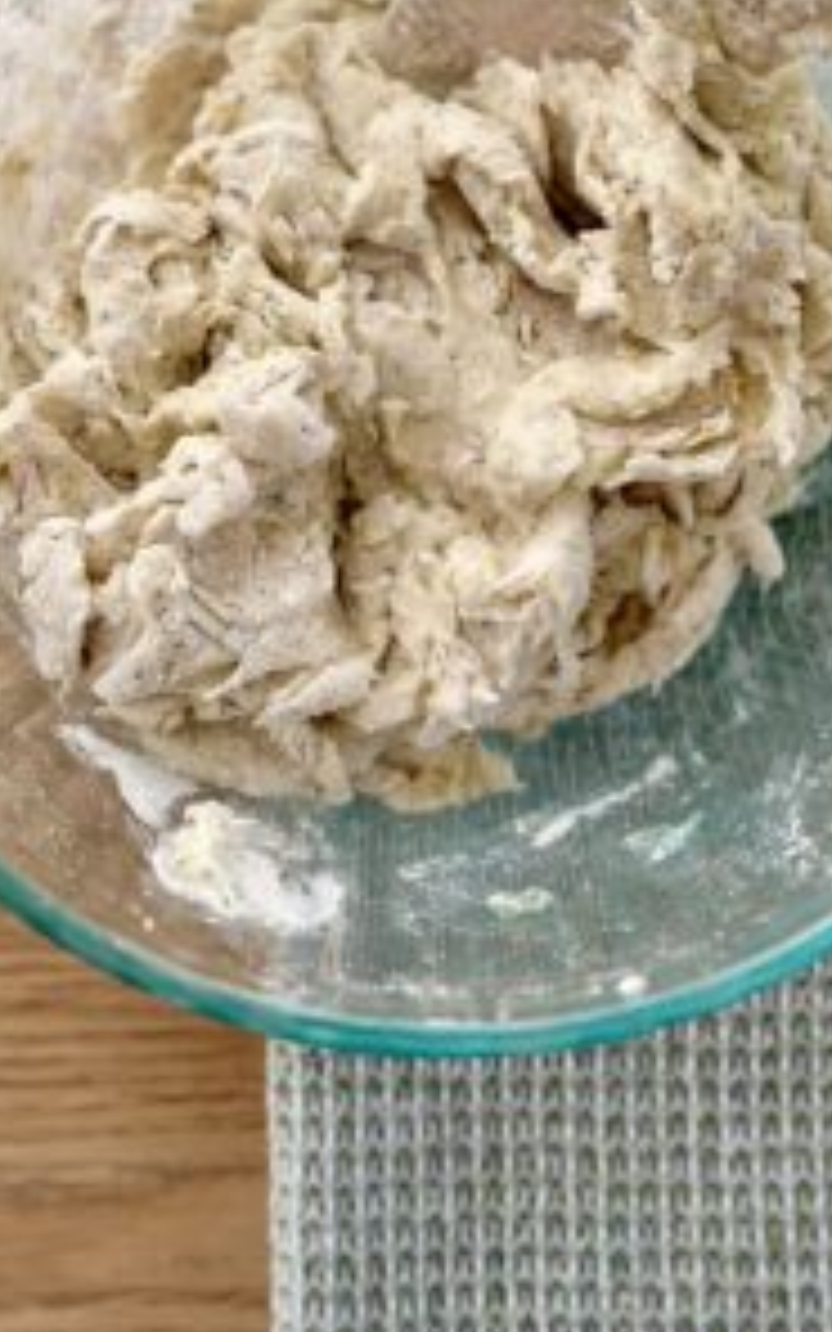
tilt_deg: -87.2
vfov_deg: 23.6
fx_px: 3120
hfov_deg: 15.2
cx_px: 389
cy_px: 220
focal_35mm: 86
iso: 80
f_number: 1.78
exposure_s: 1/419
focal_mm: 6.86
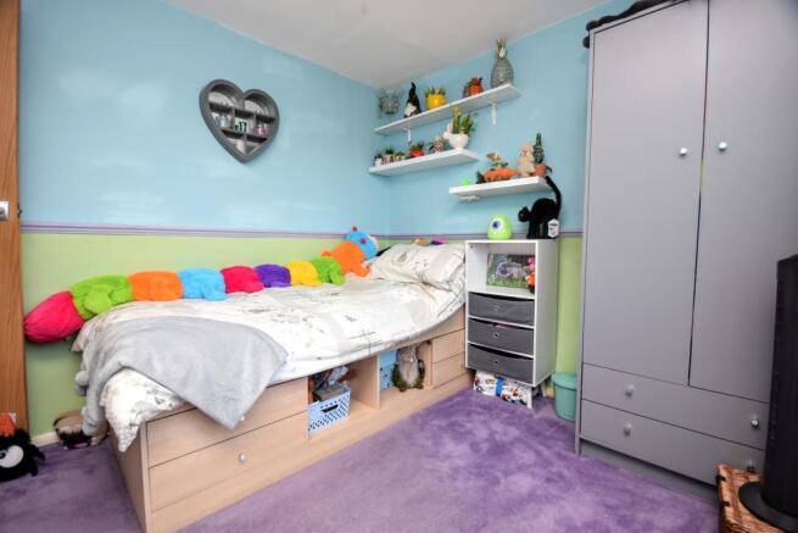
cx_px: 399
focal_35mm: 15
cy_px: 266
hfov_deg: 100.4
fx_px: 333
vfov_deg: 77.4
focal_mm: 10
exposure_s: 1/60
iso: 400
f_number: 5
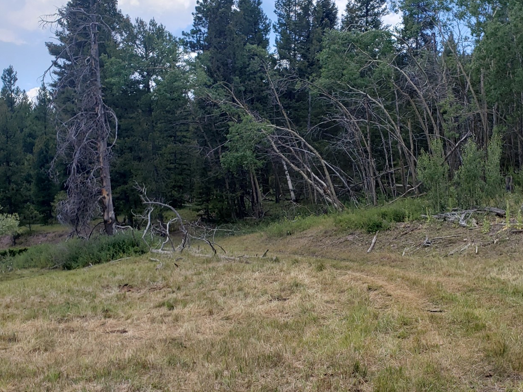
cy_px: 232
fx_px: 650
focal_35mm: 43
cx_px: 362
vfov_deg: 33.5
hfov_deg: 43.0
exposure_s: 1/1127
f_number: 2.4
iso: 50
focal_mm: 4.3
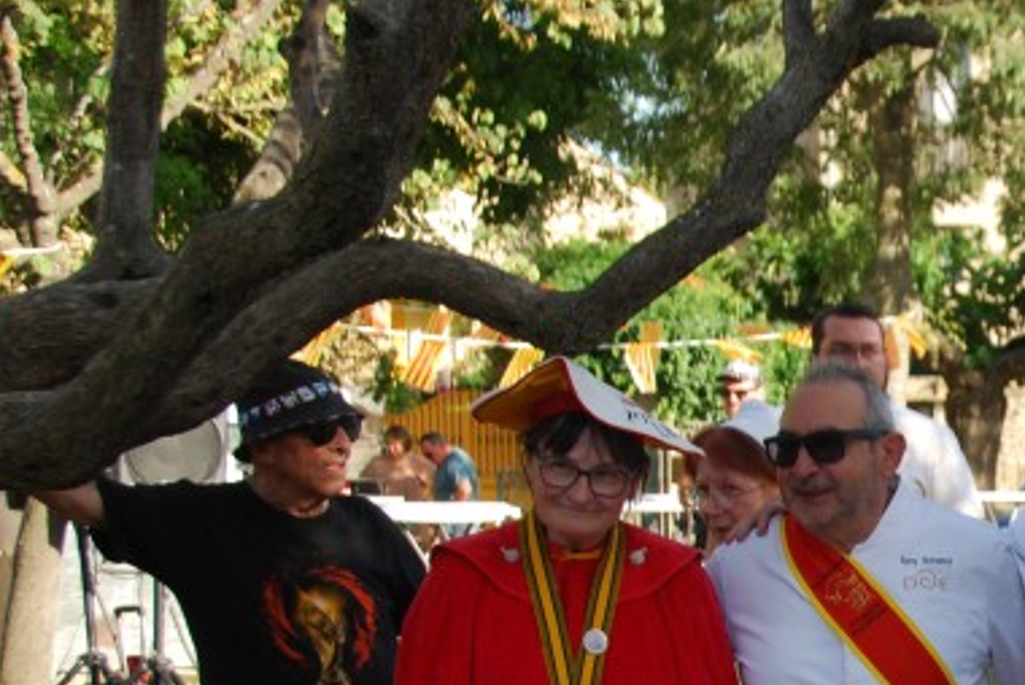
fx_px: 2621
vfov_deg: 14.6
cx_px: 1181
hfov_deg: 20.8
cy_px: 747
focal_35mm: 92
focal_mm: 26
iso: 100
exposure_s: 1/125
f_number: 5.6
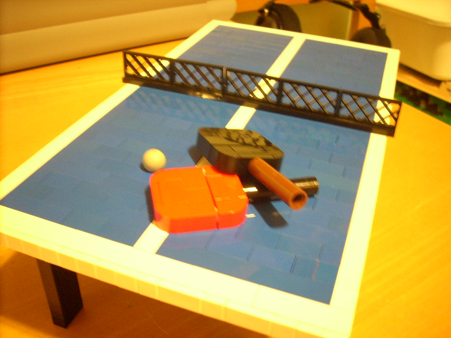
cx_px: 226
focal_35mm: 37
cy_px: 169
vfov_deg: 38.7
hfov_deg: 50.1
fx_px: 482
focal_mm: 6.2
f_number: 2.8
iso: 322
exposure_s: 1/4
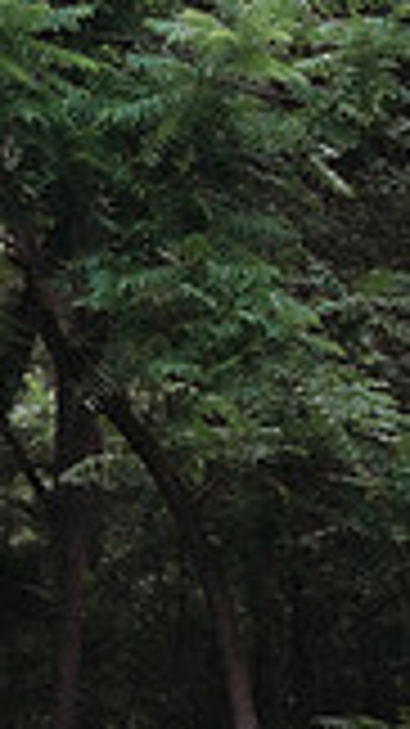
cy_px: 814
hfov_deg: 3.6
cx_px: -1009
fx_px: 6249
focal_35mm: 323
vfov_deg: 6.7
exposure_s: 1/400
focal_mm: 70
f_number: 2.8
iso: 500
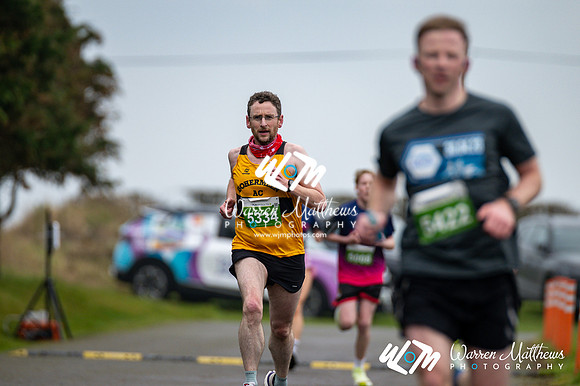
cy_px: 193
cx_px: 290
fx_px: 7246
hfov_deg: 4.6
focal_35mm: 450
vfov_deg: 3.1
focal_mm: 300
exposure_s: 1/1600
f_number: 2.8
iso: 320
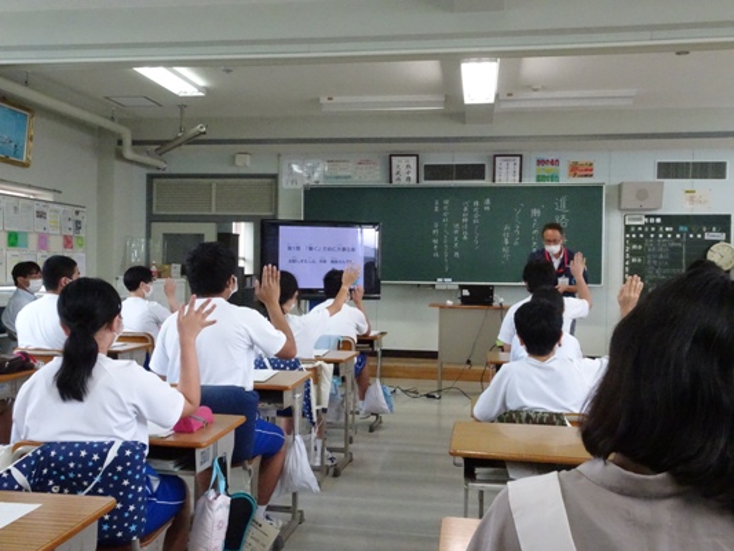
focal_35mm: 32
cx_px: 367
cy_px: 276
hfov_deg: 56.8
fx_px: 679
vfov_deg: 44.2
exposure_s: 1/250
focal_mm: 5.43
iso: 2000
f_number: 4
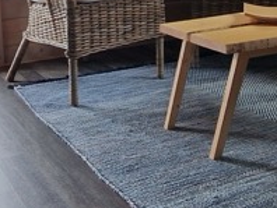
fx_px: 505
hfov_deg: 30.7
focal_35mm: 63
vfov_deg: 22.7
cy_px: 15
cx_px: 125
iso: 100
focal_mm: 2.2
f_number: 2.2
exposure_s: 1/50
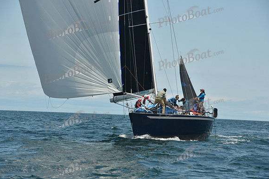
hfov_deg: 13.6
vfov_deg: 9.1
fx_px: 1128
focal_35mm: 151
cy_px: 89
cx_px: 134
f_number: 9
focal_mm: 150
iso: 320
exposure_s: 1/640
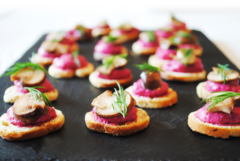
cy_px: 80
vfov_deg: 25.8
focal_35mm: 52
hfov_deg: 37.8
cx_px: 120
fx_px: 350
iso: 200
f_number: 5
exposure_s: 1/15
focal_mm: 35
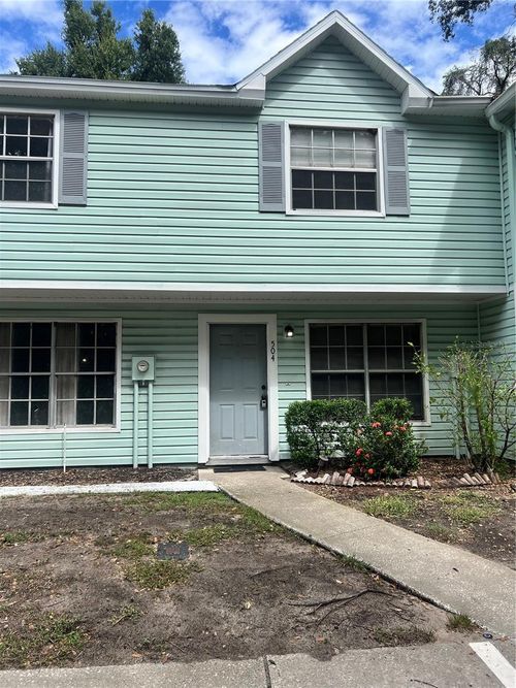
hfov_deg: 53.0
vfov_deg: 67.3
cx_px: 258
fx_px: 517
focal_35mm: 26
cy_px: 344
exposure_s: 1/2915
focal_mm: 5.7
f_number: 1.5
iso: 50
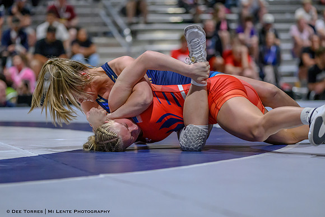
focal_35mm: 148
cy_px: 133
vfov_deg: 9.3
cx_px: 160
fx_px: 1333
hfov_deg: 13.9
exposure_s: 1/640
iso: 5600
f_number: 2.8
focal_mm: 120
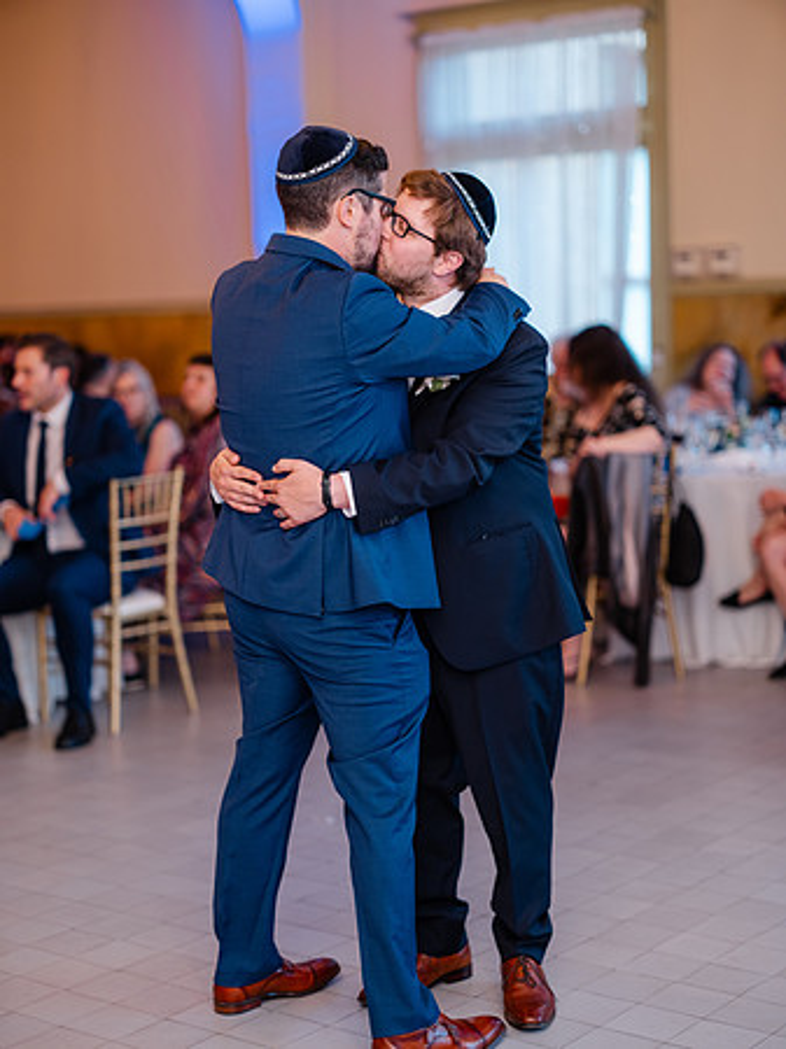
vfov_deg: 30.7
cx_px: 393
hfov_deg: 23.3
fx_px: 1909
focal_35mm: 63
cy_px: 524
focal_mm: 80
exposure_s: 1/160
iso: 800
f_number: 1.7
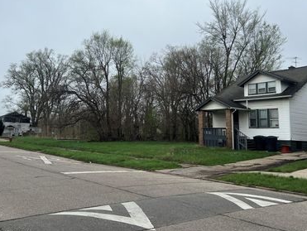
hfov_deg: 52.5
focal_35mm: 35
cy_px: 84
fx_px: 311
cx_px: 138
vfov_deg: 40.4
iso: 50
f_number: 1.5
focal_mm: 5.7
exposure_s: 1/4630
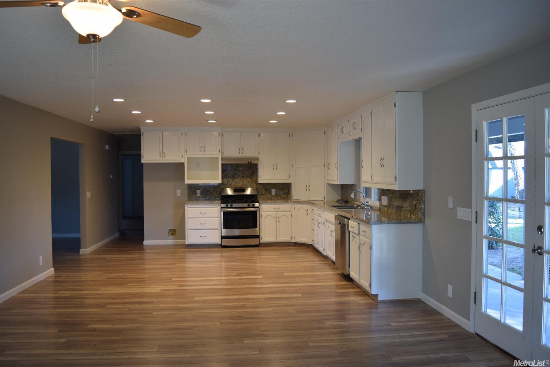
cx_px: 275
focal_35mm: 27
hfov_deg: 67.4
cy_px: 184
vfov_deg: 47.9
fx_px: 412
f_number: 4
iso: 400
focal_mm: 18
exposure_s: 1/60
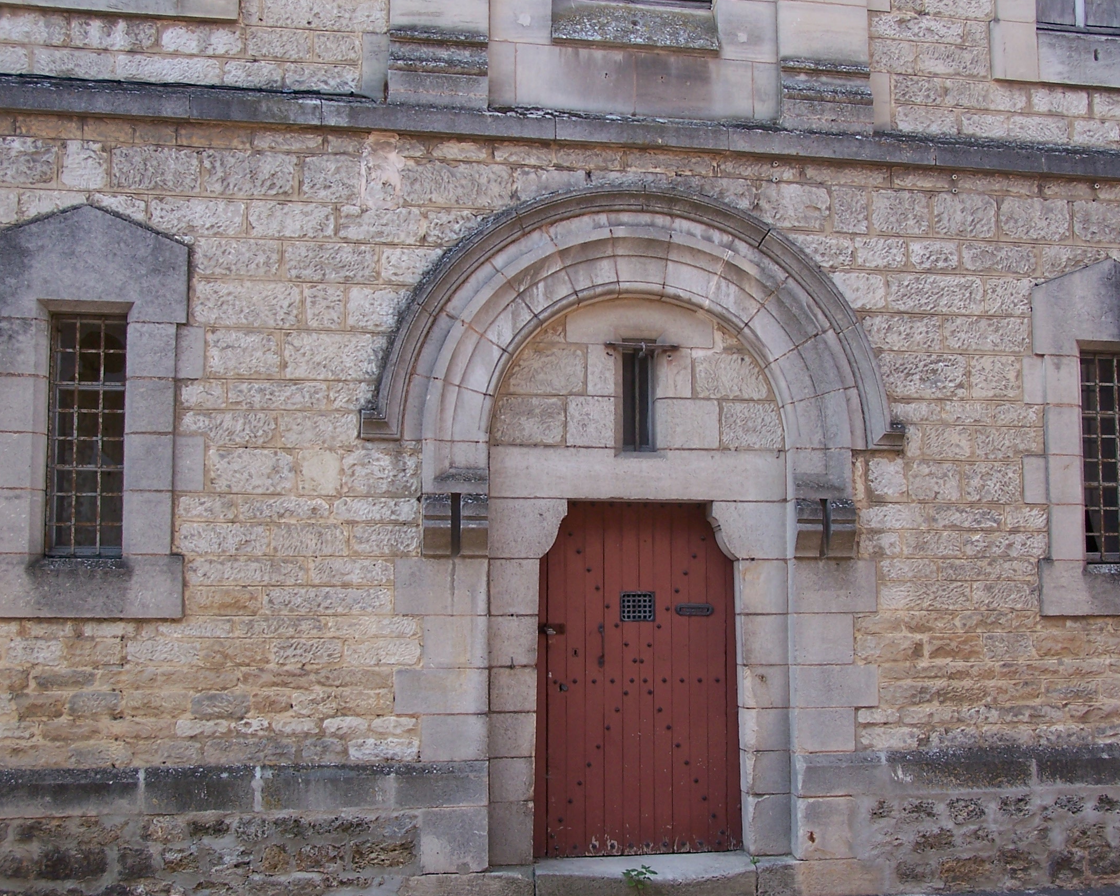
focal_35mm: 54
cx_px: 588
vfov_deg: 28.1
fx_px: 1790
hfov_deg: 34.7
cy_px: 448
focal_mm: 8.5
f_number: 3.2
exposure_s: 1/250
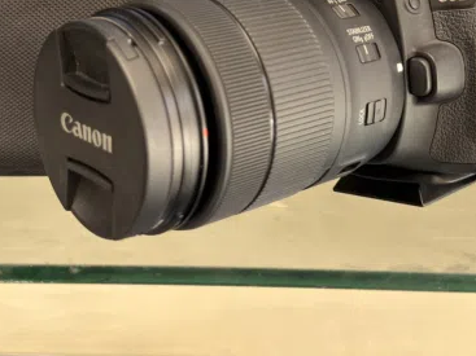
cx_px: 220
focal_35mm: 61
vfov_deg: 23.6
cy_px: 66
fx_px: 839
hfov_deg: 31.7
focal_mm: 6.76
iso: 100
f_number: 1.78
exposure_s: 1/103
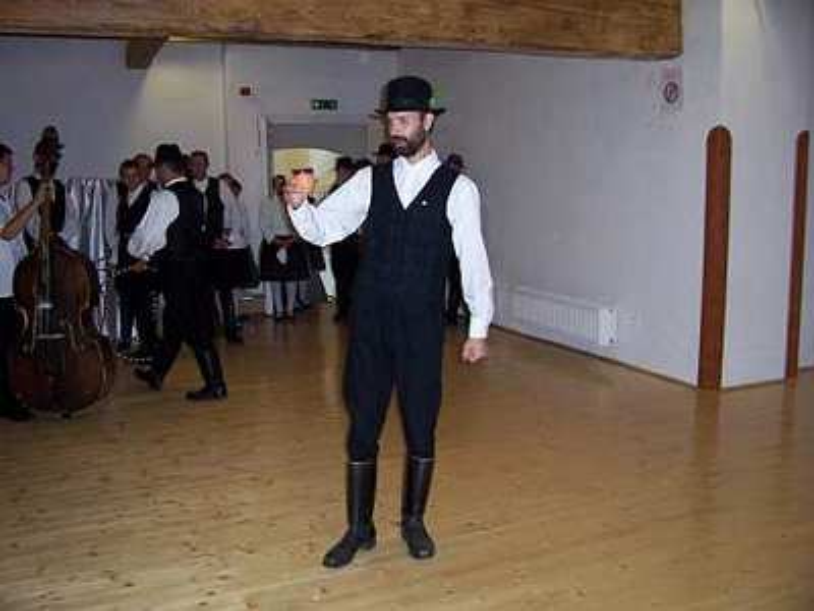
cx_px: 407
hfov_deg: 54.0
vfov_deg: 41.8
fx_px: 800
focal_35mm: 34
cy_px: 306
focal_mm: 5.6
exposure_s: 1/60
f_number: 2.7
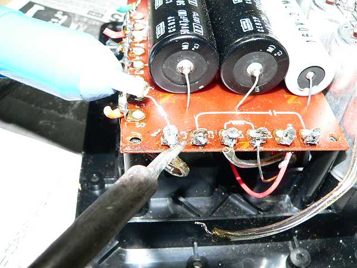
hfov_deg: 51.4
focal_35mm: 36
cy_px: 134
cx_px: 178
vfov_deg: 39.7
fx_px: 371
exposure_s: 1/60
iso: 400
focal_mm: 6
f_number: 4
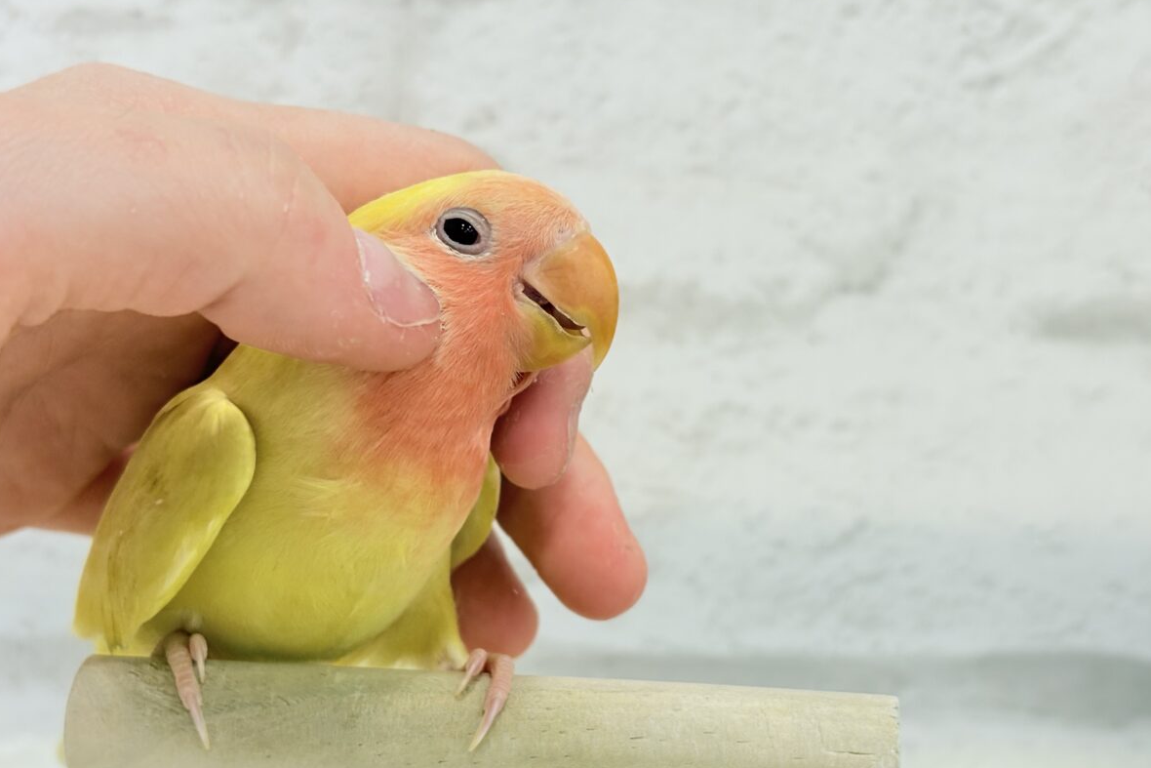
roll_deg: -1.8
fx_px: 1759
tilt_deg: -9.9
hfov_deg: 36.2
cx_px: 578
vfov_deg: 24.6
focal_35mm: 55
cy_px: 413
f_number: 1.6
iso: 80
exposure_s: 1/100
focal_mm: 5.96
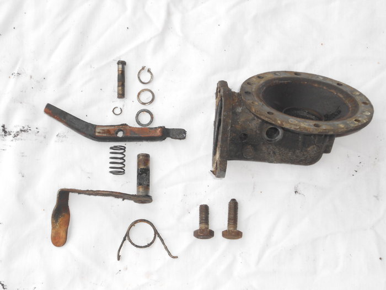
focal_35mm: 72
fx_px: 803
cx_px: 193
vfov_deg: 20.4
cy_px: 145
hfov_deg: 27.0
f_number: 6
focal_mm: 12.8
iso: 200
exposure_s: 1/60
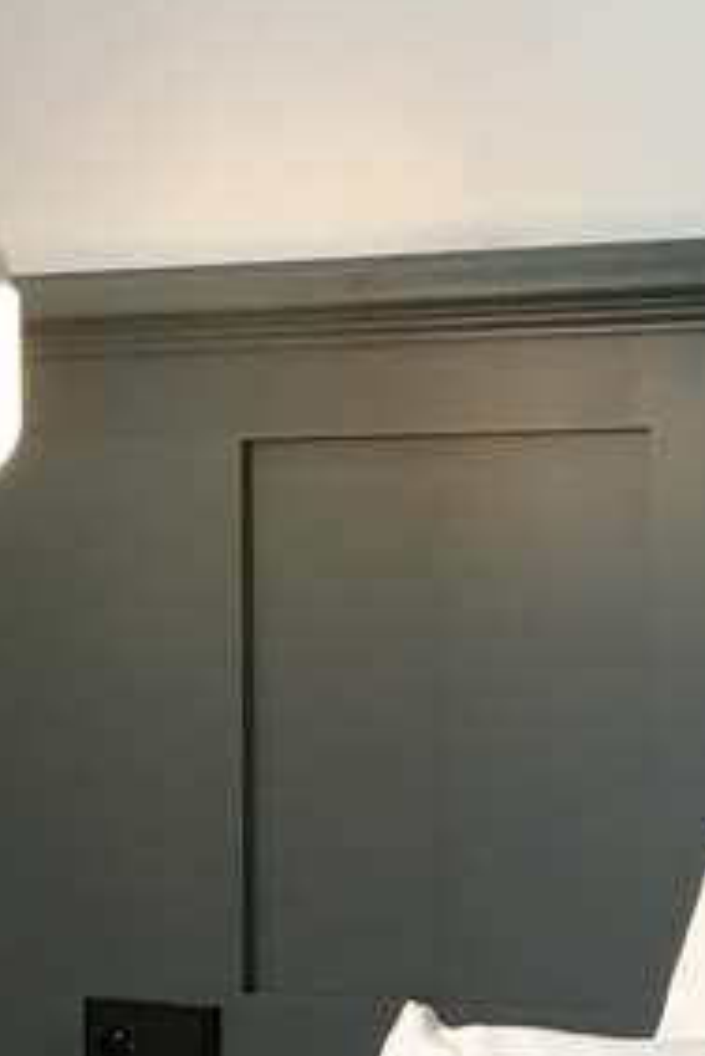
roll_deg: -0.1
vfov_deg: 12.8
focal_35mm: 160
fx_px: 4694
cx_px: 1666
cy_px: 750
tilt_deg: -1.2
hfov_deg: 8.0
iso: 32
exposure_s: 1/30
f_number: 2.2
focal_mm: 4.15
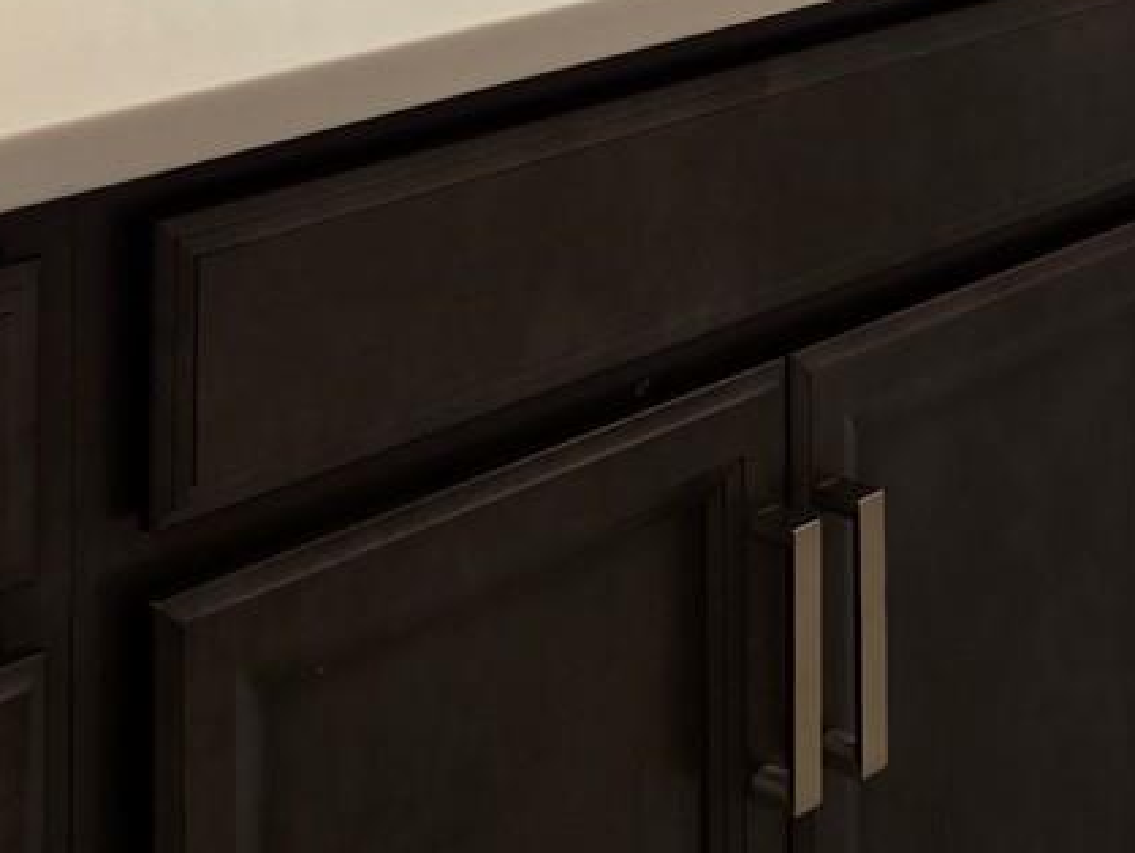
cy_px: -666
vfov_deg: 14.8
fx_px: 2887
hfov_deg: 22.1
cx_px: 801
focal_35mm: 88
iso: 64
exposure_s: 1/120
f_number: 1.7
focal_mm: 6.3
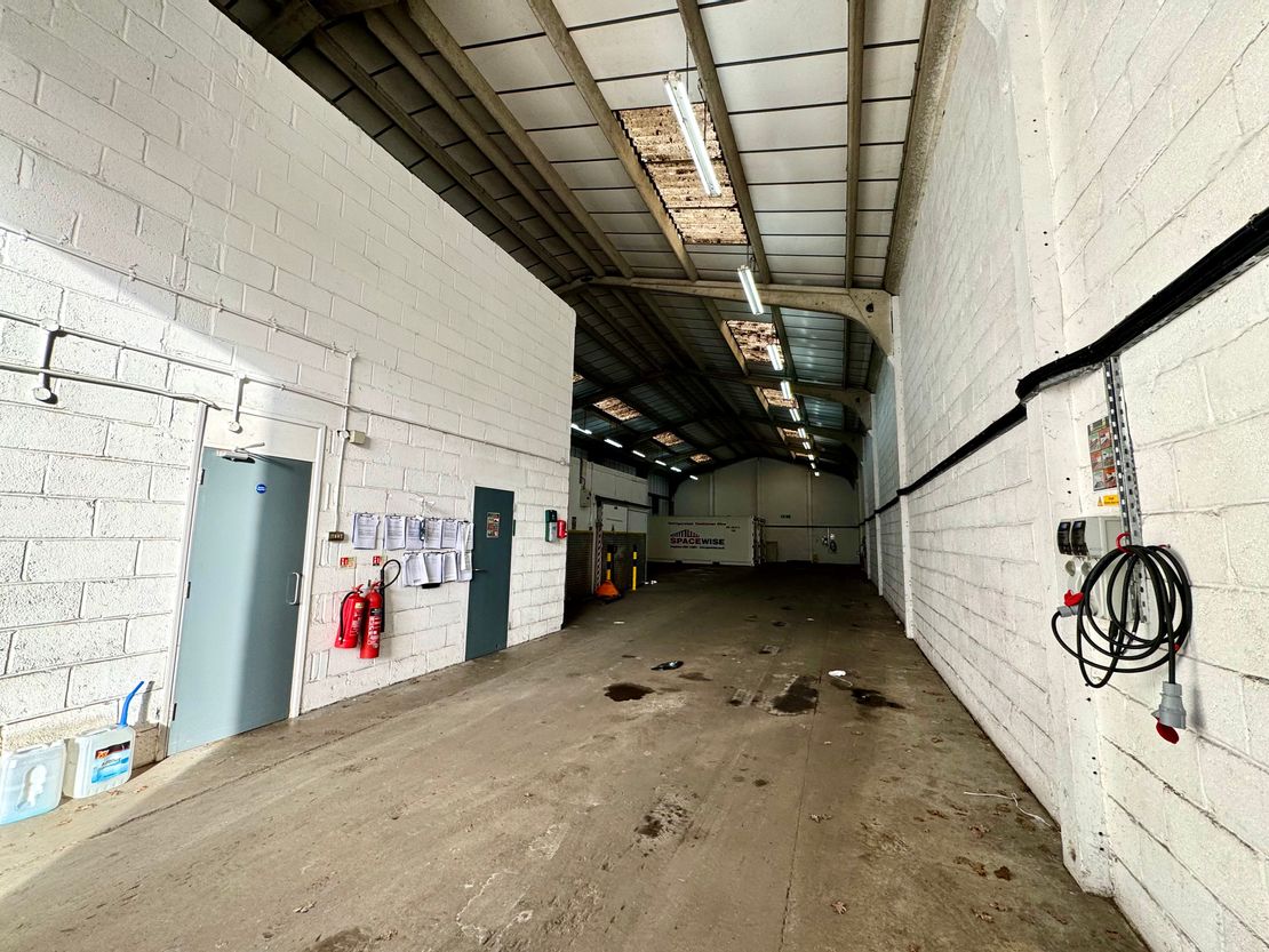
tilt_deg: +6.6
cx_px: 634
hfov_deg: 102.1
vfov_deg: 85.7
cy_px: 476
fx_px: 513
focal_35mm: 14
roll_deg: -1.0
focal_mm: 2.22
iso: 40
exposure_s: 1/171
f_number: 2.2
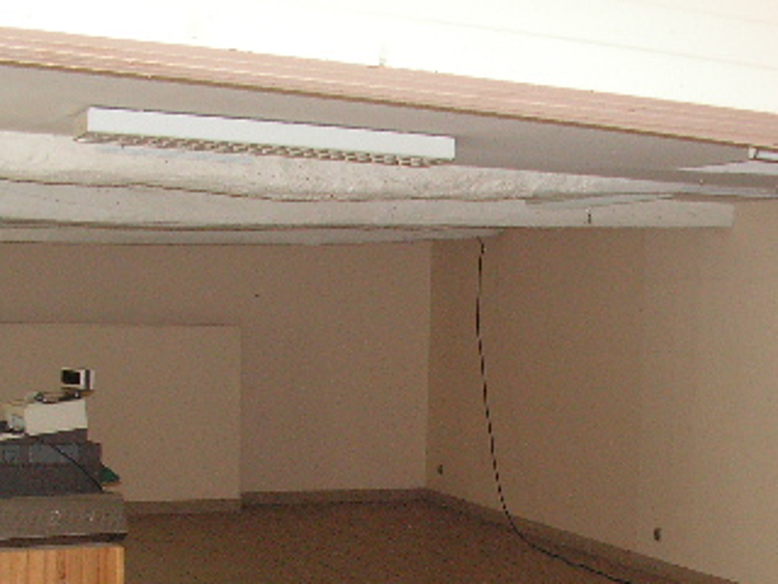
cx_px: 530
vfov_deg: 20.0
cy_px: 535
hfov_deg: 26.8
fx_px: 1618
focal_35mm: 72
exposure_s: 1/40
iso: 160
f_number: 3.2
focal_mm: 6
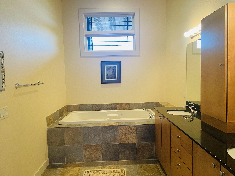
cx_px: 118
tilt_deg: -3.5
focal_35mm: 26
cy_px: 88
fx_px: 177
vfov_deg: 53.1
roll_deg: +1.8
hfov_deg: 67.3
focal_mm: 4.2
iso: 80
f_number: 1.6
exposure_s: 1/60
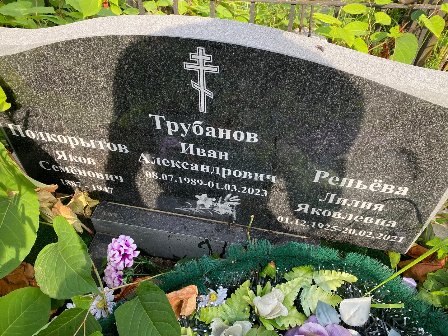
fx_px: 336
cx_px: 224
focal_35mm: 26
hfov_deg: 67.3
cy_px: 168
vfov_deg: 53.1
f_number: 1.8
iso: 32
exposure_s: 1/332
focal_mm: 4.25
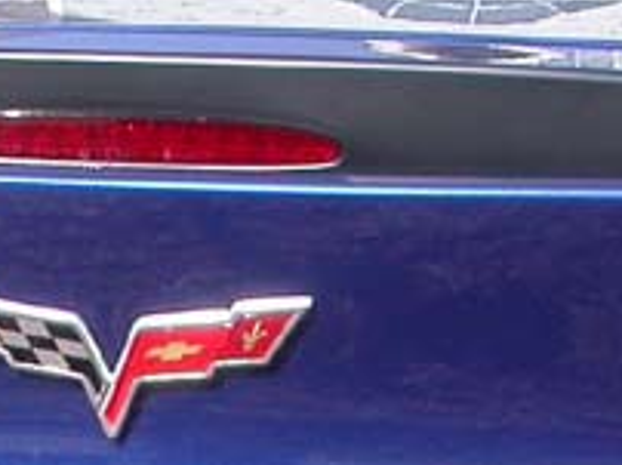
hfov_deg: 10.2
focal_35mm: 193
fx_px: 3464
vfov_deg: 7.4
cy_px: 856
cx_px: 157
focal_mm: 7.85
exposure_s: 1/195
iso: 100
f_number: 6
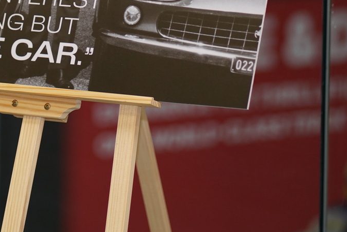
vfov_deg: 5.6
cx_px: 90
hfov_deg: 8.5
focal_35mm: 243
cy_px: -97
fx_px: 2342
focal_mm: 85
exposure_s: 1/100
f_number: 1.8
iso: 640
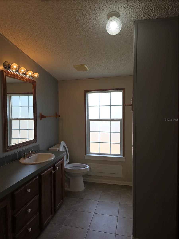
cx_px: 90
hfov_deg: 58.9
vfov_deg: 73.9
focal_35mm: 23
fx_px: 159
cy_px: 120
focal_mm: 6.3
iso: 20
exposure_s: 1/120
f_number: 1.7
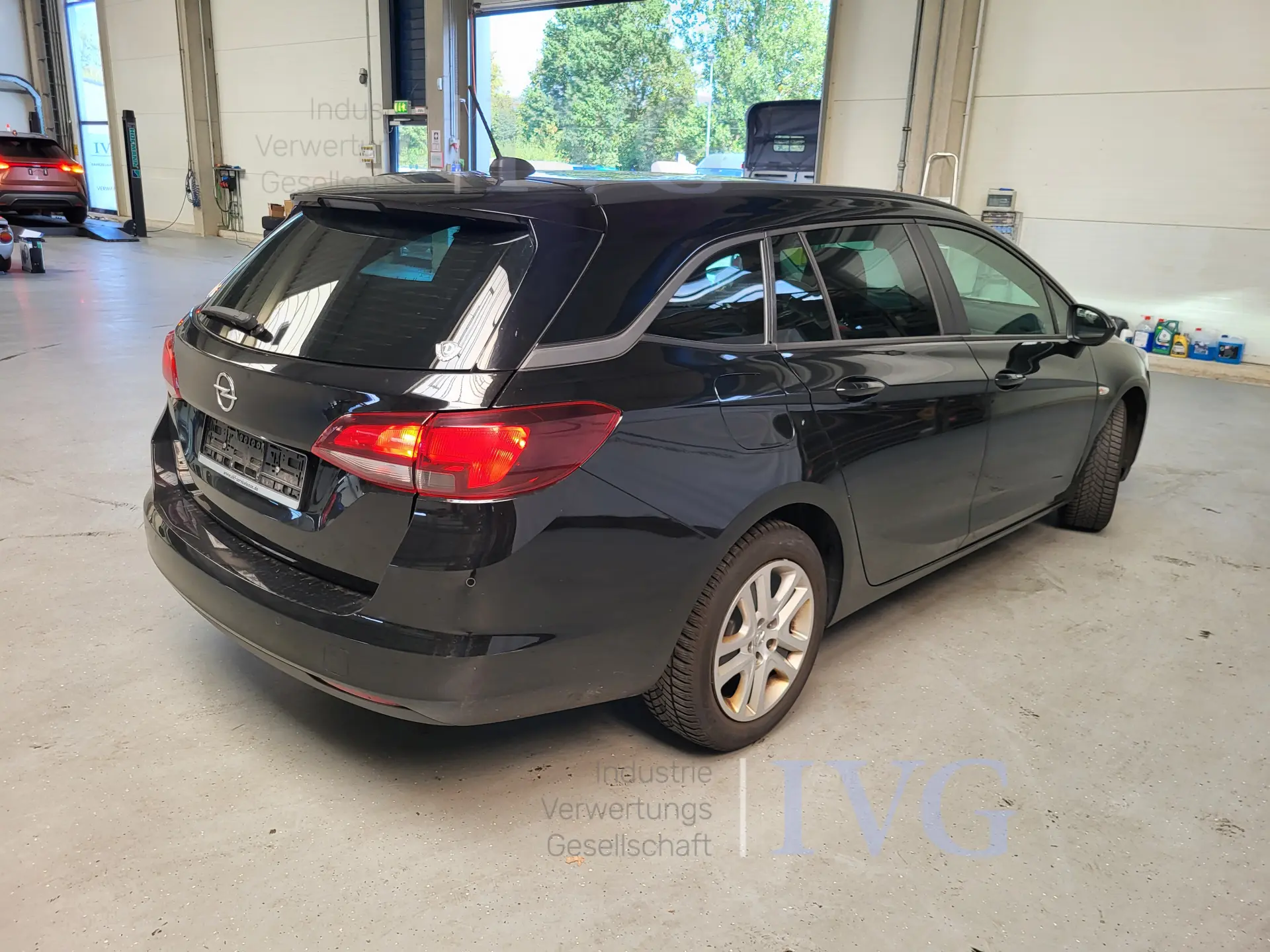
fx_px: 954
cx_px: 635
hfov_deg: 67.3
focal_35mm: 26
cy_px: 476
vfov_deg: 53.1
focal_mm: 5.4
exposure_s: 1/100
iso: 64
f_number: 1.8
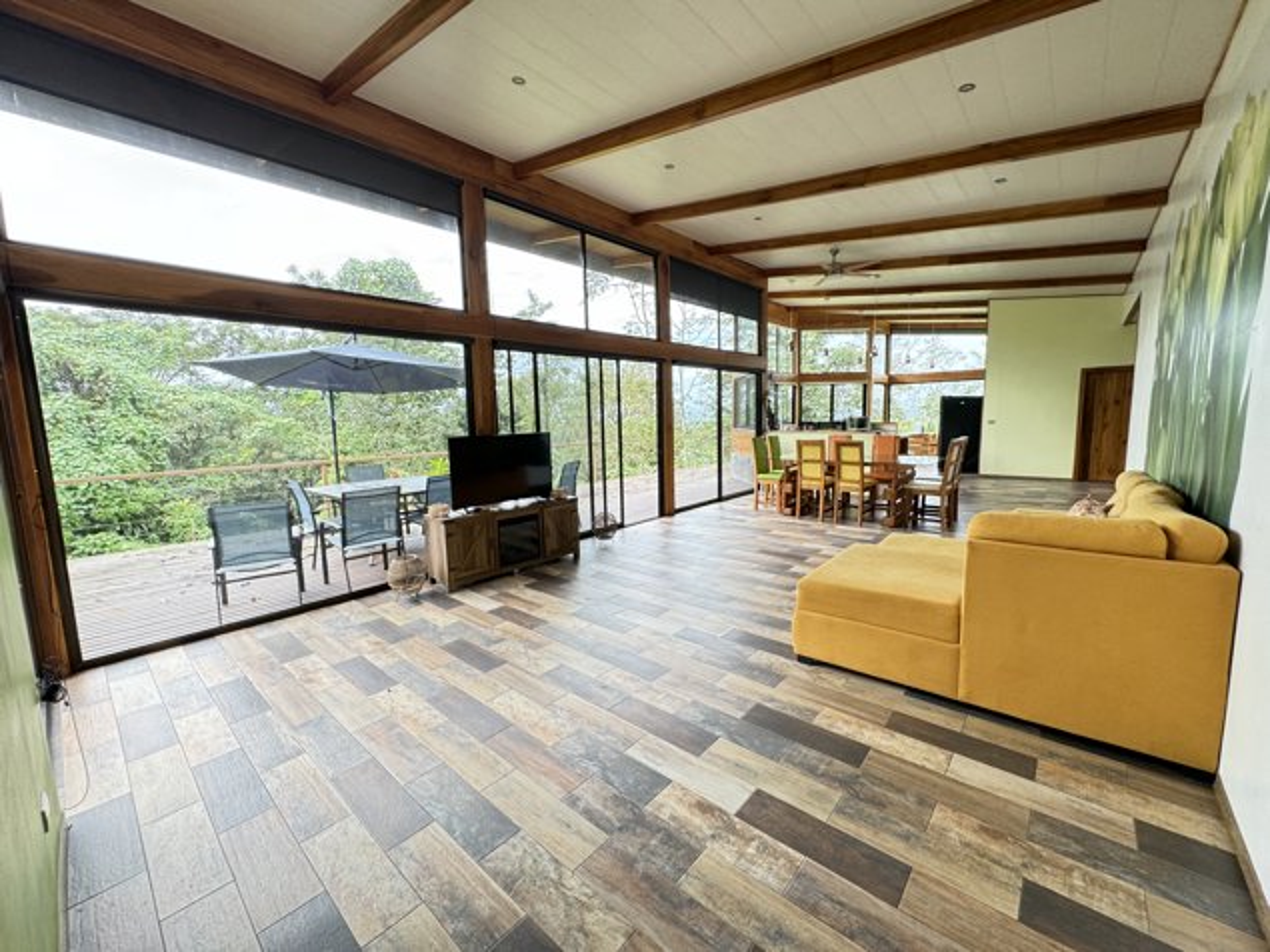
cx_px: 635
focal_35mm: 14
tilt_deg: -6.9
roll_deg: +2.0
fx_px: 514
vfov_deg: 85.7
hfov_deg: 102.1
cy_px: 476
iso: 125
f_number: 2.2
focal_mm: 2.22
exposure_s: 1/99
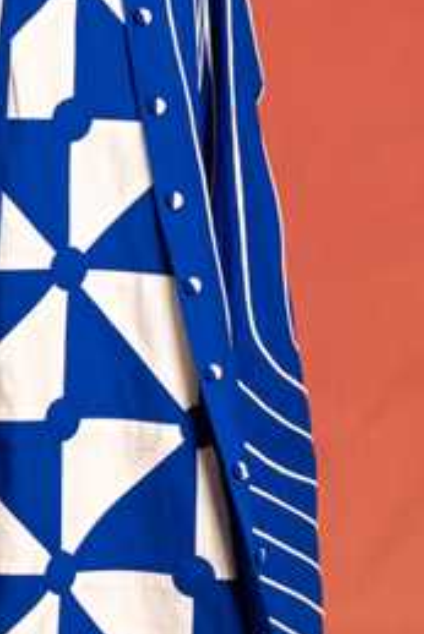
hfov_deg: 16.2
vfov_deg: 24.4
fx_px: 1464
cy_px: 239
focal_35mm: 83
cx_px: 34
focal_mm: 41
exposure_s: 1/200
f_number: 3.2
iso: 1250
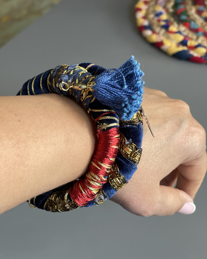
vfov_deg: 28.3
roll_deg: +14.9
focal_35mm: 67
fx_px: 513
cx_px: 103
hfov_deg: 22.8
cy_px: 121
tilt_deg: -37.7
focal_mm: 7.5
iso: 200
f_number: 2.2
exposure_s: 1/40
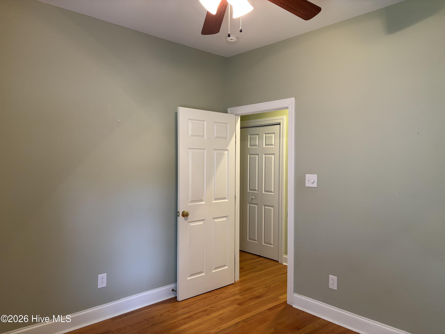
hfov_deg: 67.3
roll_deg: -0.7
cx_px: 222
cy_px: 167
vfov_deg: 53.1
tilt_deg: -0.7
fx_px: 334
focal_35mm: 26
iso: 200
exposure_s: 1/60
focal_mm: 5.96
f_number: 1.6
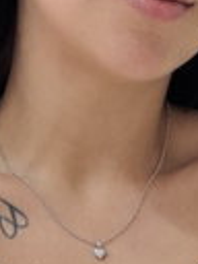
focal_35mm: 125
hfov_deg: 11.9
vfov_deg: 13.8
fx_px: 953
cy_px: 492
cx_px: 95
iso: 64
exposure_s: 1/50
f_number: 1.9
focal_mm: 2.71
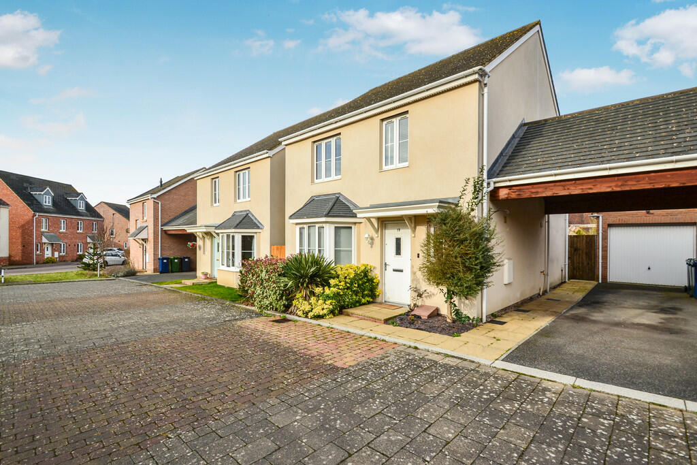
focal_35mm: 15
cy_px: 232
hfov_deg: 100.4
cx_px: 348
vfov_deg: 77.3
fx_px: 290
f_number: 6.3
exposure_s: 1/125
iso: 100
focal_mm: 10
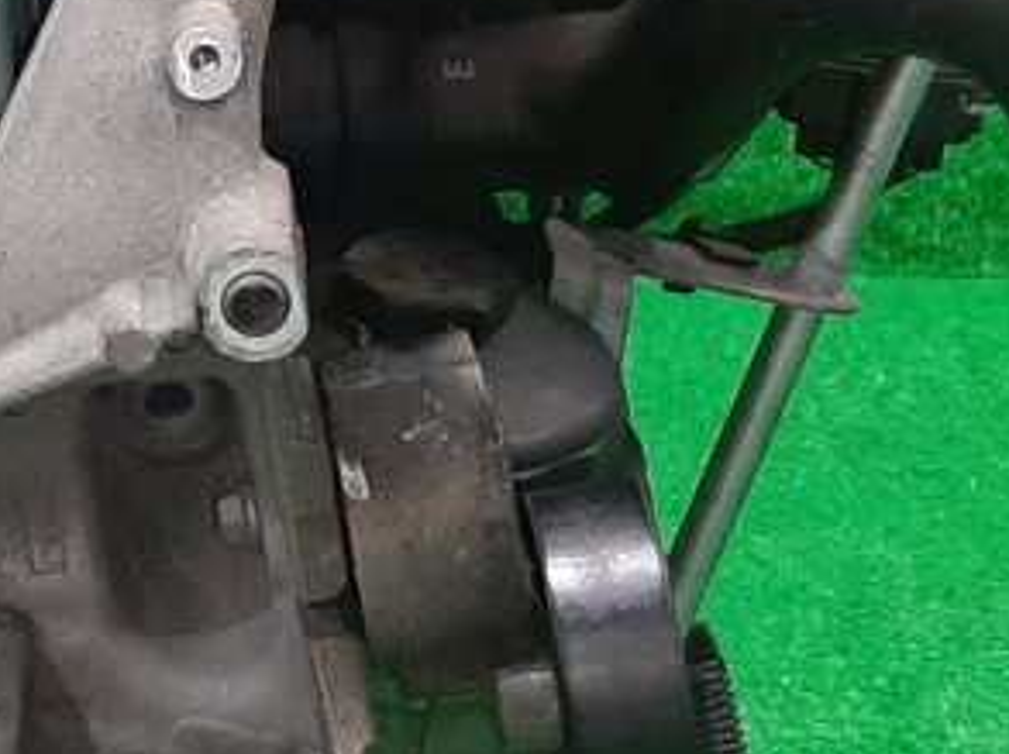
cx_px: -186
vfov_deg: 11.5
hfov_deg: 14.9
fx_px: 3726
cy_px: 265
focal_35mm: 128
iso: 119
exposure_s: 1/50
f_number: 1.7
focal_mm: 3.93
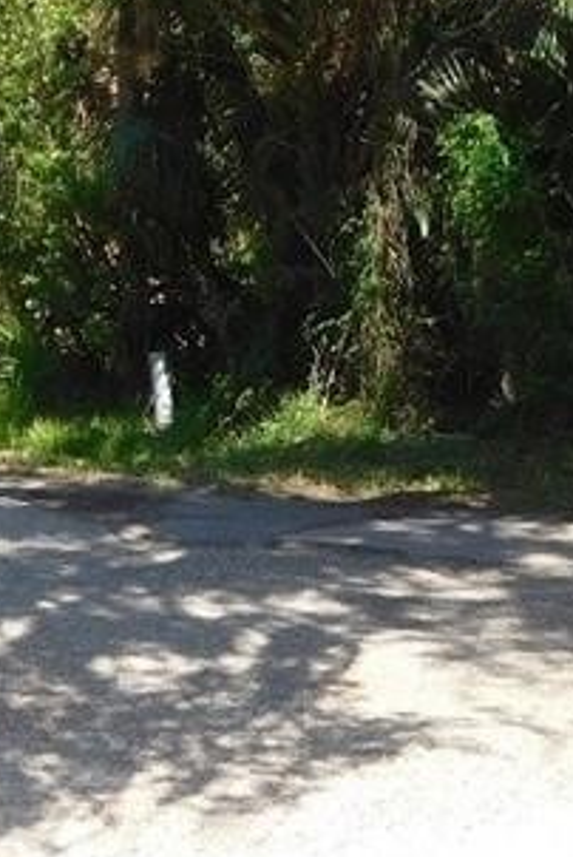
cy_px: 281
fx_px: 1929
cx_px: 318
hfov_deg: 16.9
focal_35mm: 81
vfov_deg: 24.9
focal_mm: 4
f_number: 3
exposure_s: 1/640
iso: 125
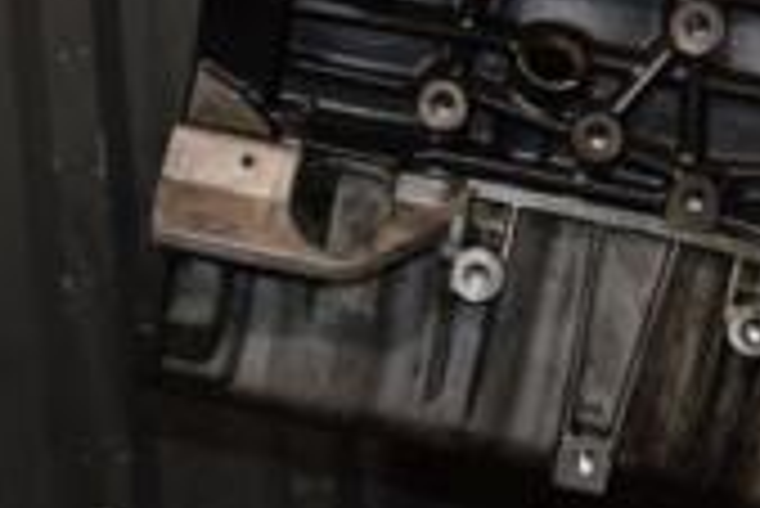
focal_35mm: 112
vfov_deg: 11.8
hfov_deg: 17.8
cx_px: 791
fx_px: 2362
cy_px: -216
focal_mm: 21
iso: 800
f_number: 5
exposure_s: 1/60
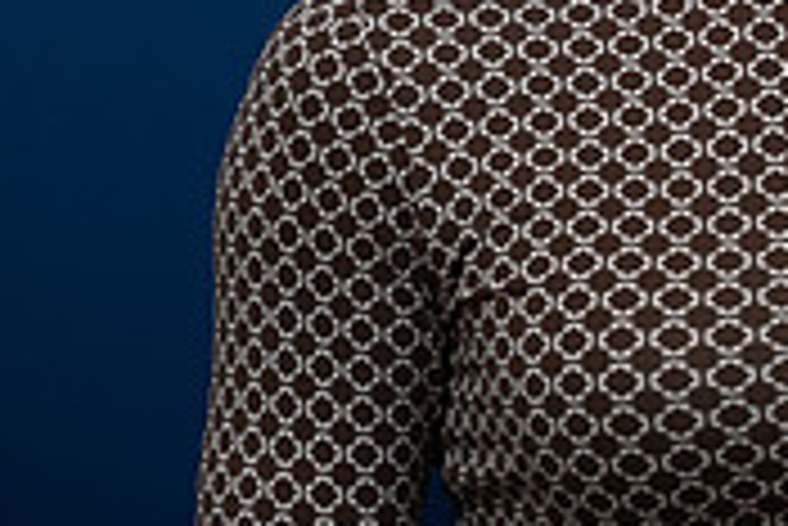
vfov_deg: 5.5
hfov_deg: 8.2
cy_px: -272
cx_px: 811
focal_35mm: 248
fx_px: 5433
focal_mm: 75
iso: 1600
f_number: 2.8
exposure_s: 1/1250
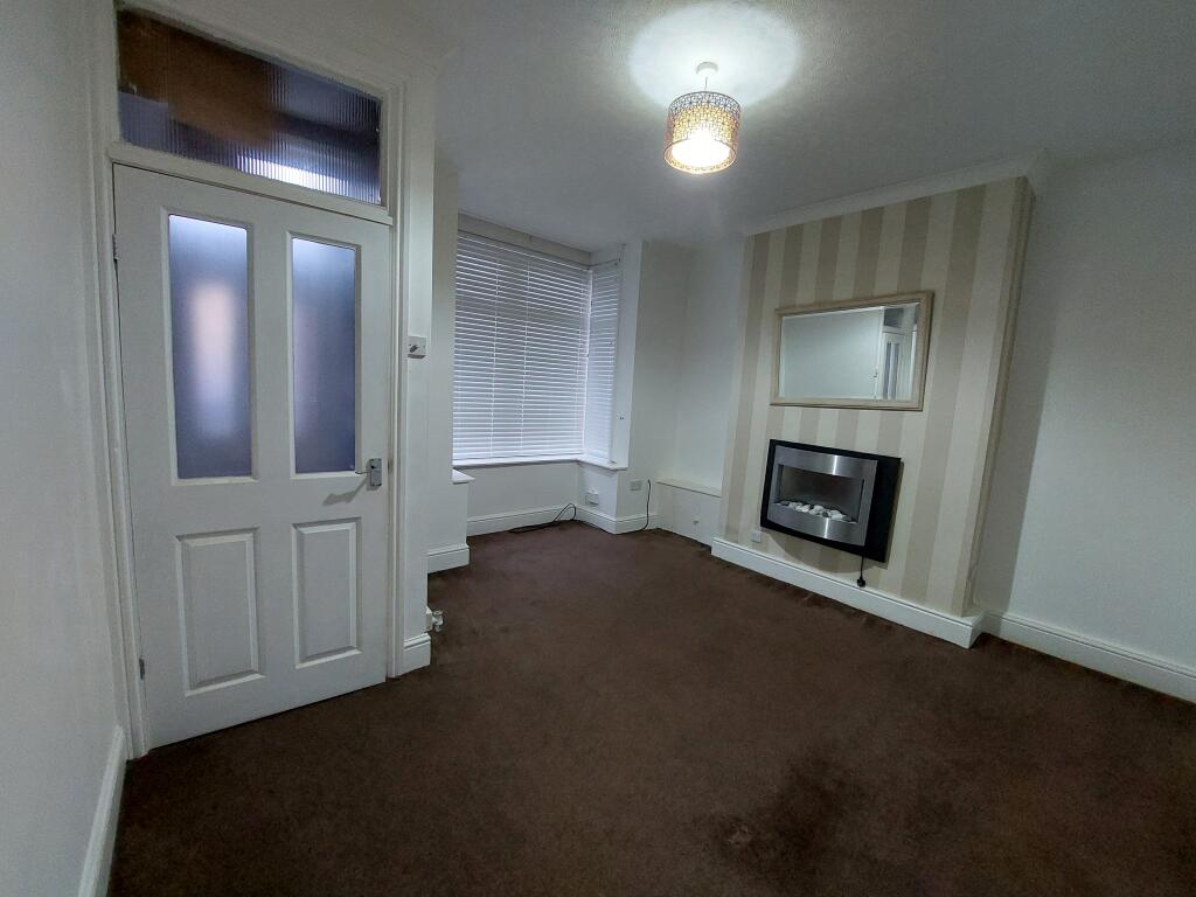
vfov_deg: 89.9
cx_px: 598
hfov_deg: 106.2
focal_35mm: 13
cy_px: 448
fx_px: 449
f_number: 2.2
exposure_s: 1/33
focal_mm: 1.74
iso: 400
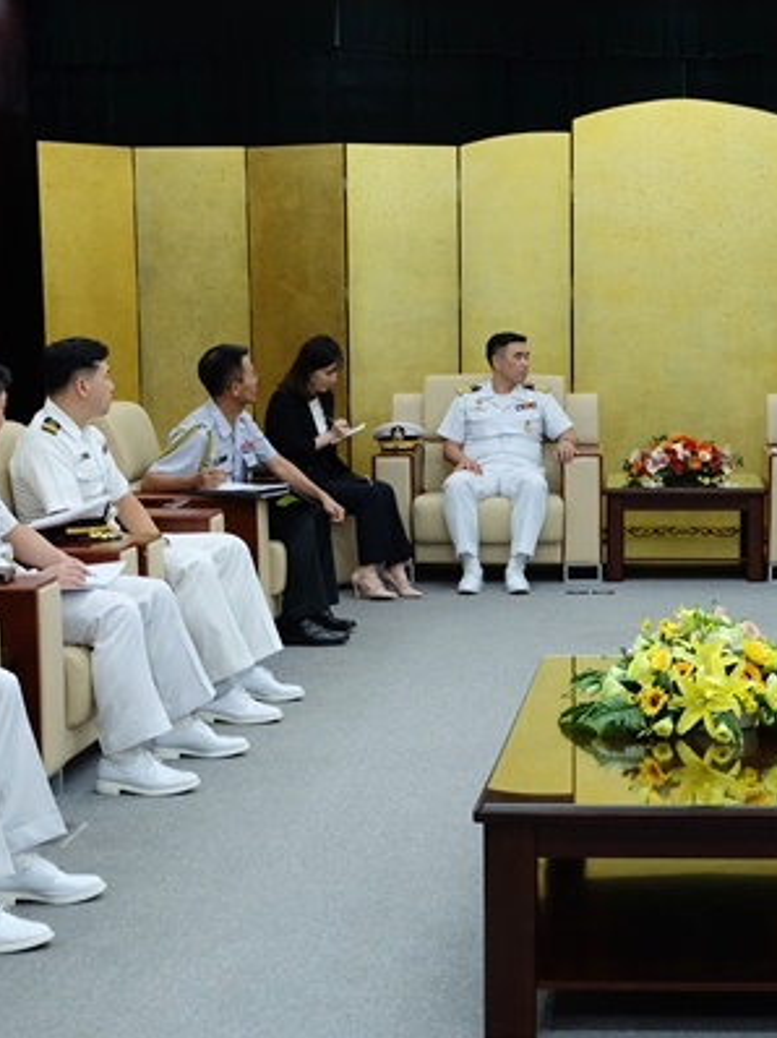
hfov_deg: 23.4
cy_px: 522
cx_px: 691
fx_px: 1828
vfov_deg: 31.7
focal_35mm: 61
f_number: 4.5
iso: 1600
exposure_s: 1/90
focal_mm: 28.2
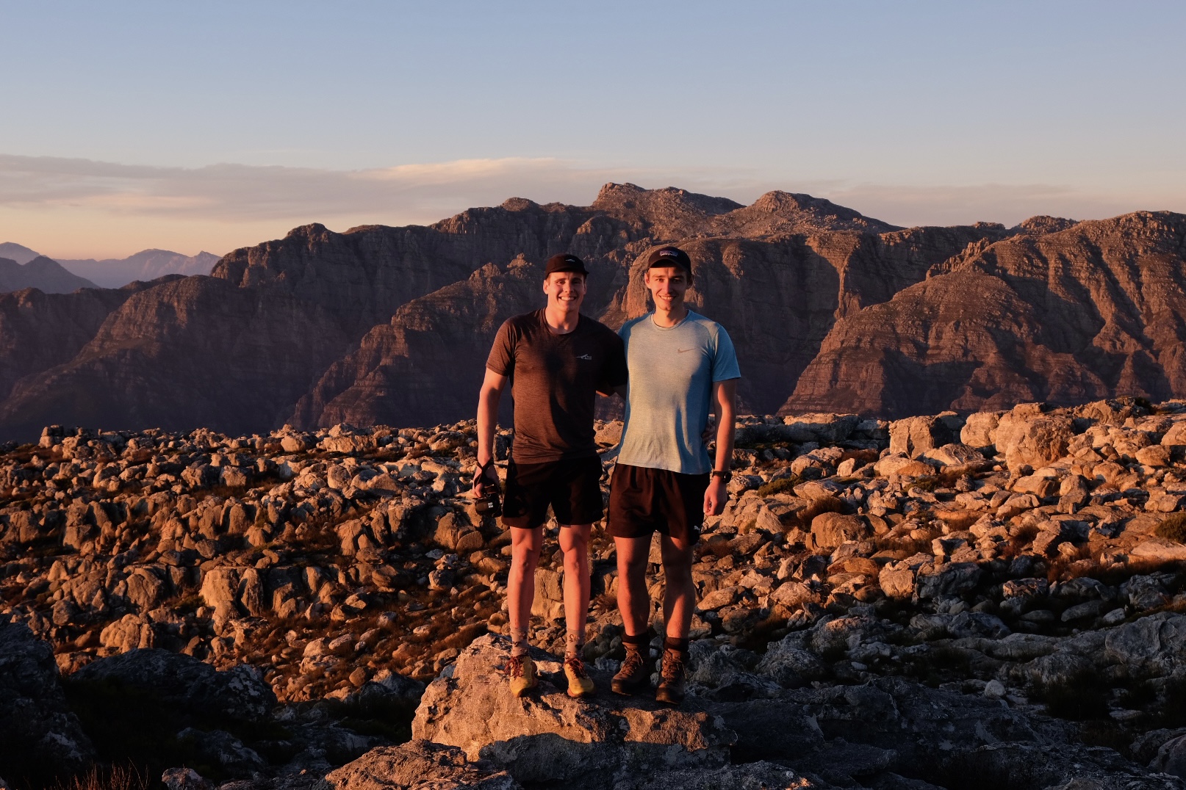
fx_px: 1252
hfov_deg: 50.7
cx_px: 593
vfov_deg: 35.1
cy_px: 395
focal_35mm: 38
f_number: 5.6
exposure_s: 1/160
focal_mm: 25.4
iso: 400
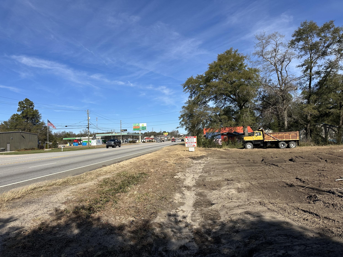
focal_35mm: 24
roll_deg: +3.6
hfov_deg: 71.6
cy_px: 128
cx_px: 172
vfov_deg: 56.8
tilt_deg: +3.0
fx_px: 238
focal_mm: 6.86
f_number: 1.78
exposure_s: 1/5525
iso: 80
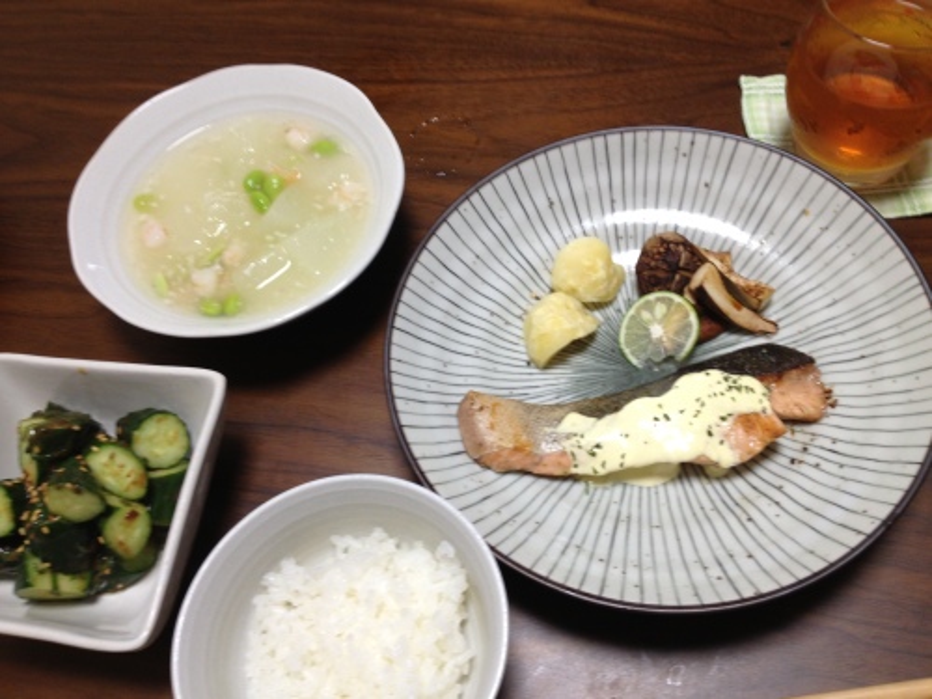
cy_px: 350
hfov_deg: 52.6
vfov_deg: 40.7
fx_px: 942
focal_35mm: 35
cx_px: 466
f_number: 2.4
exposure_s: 1/20
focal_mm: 4.28
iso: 64
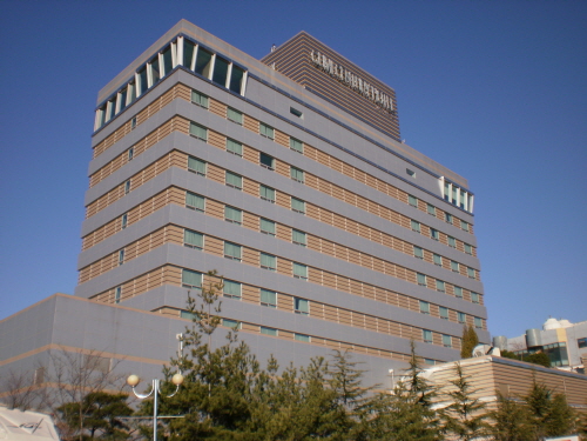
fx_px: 610
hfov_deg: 51.4
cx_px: 294
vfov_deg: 39.7
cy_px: 220
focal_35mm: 36
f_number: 4.6
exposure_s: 1/1000
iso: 100
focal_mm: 6.3
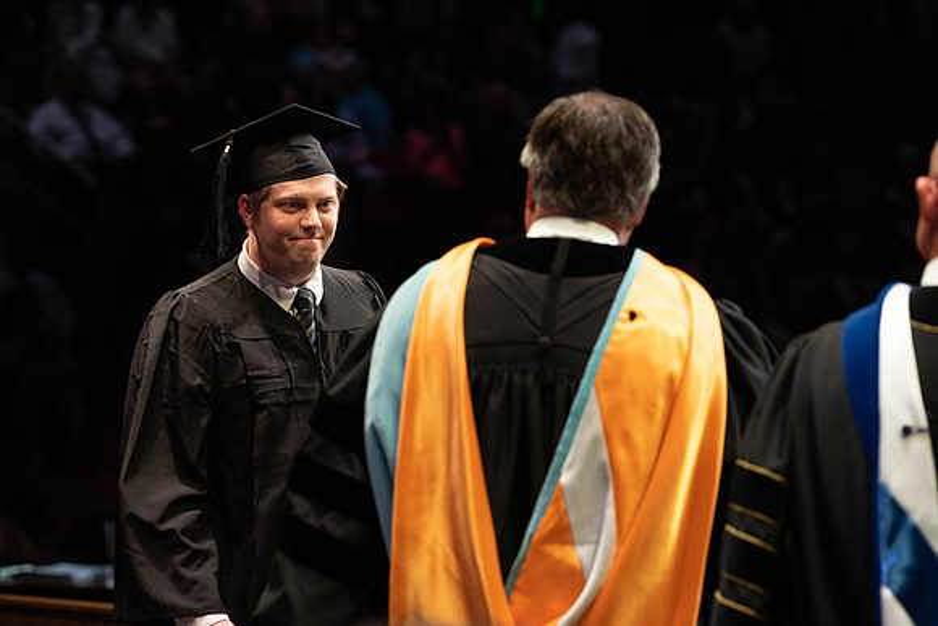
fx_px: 4632
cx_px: 423
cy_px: 288
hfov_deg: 11.6
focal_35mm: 178
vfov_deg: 7.7
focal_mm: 160
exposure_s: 1/320
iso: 1600
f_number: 4.5
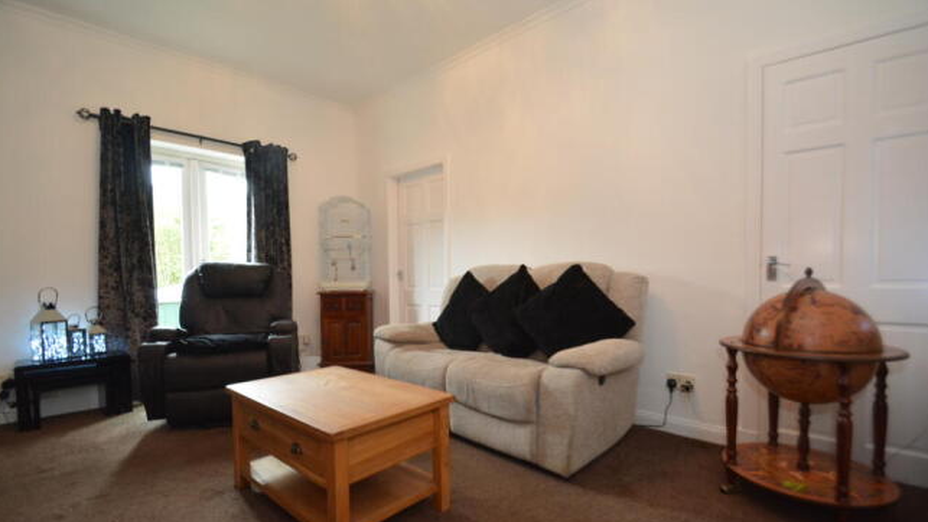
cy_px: 279
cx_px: 463
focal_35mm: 16
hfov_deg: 99.4
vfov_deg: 67.0
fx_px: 394
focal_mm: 10
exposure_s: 1/60
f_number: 4
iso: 1250
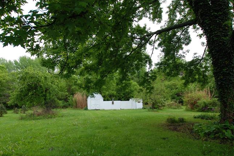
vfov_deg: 52.4
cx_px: 110
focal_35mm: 24
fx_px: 156
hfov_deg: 73.6
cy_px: 102
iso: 180
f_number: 5.6
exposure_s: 1/125
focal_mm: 10
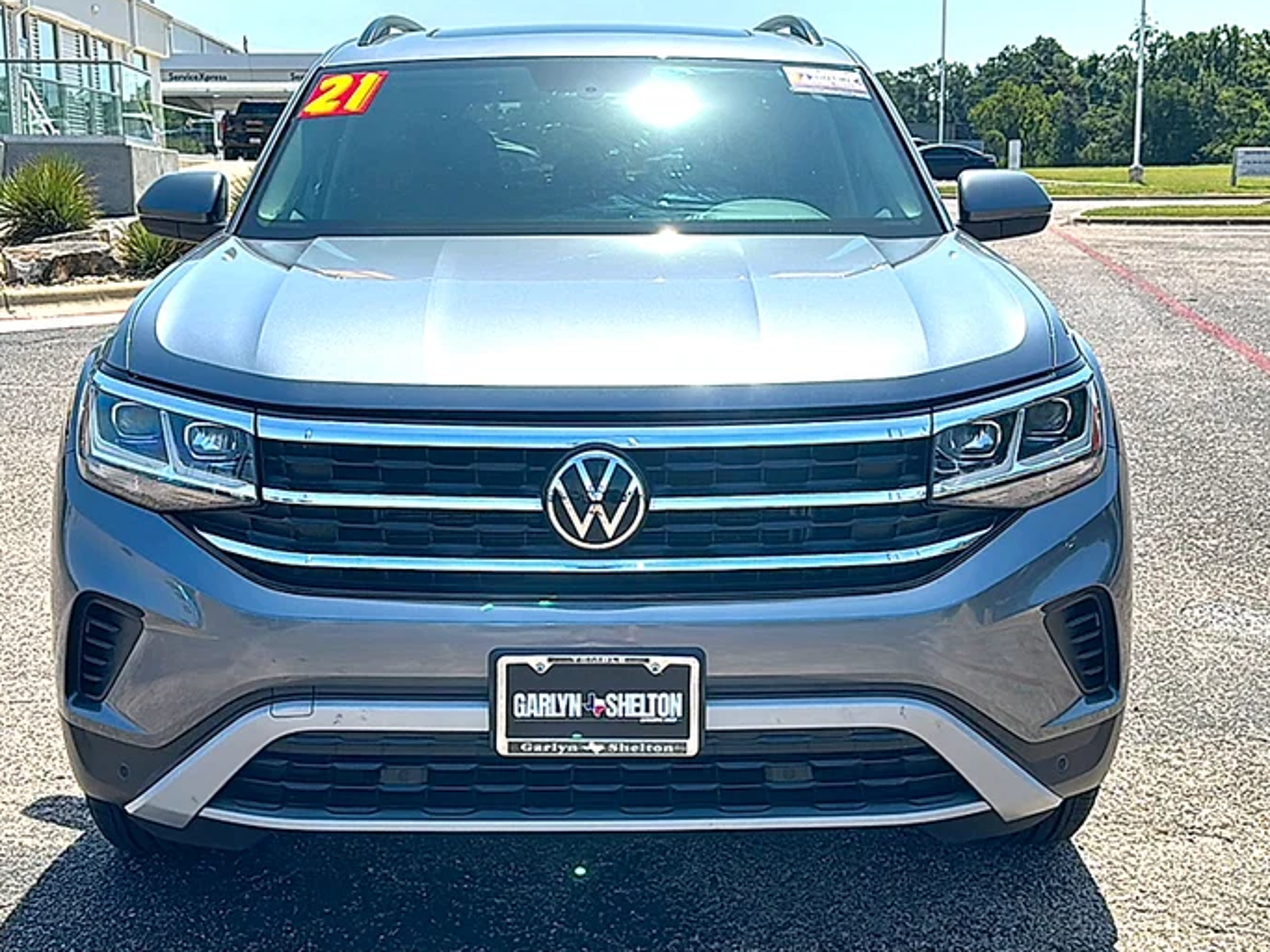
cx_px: 625
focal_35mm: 40
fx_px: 1467
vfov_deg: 35.9
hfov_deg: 46.8
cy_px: 469
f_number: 1.78
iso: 80
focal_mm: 6.86
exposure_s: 1/4587
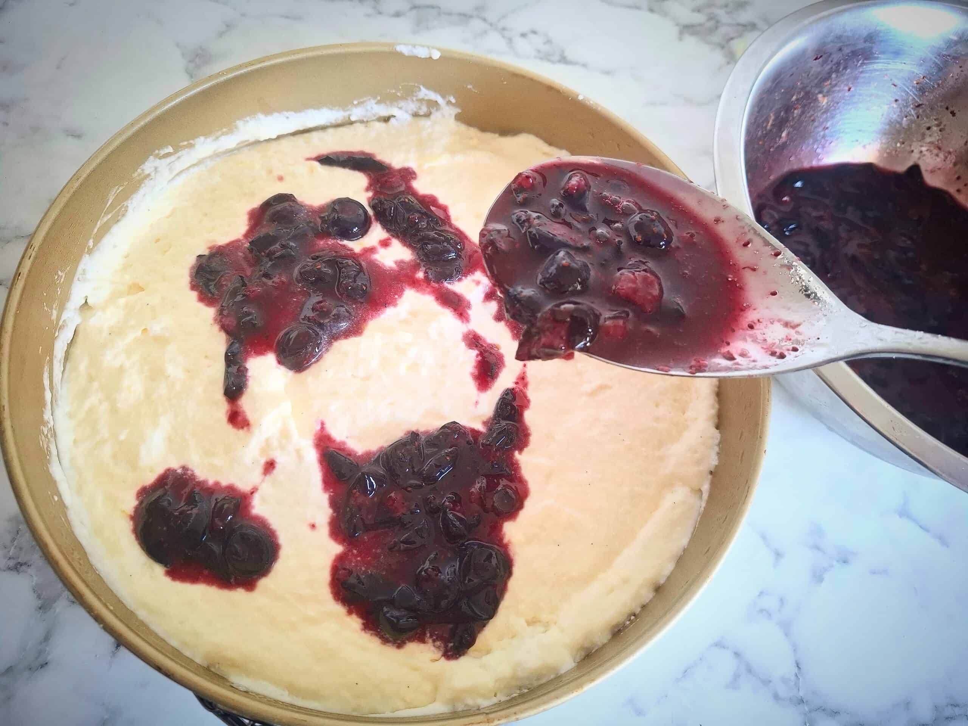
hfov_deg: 73.9
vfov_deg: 58.9
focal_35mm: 23
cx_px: 484
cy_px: 363
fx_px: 643
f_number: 1.8
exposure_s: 1/50
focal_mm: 5.54
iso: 200
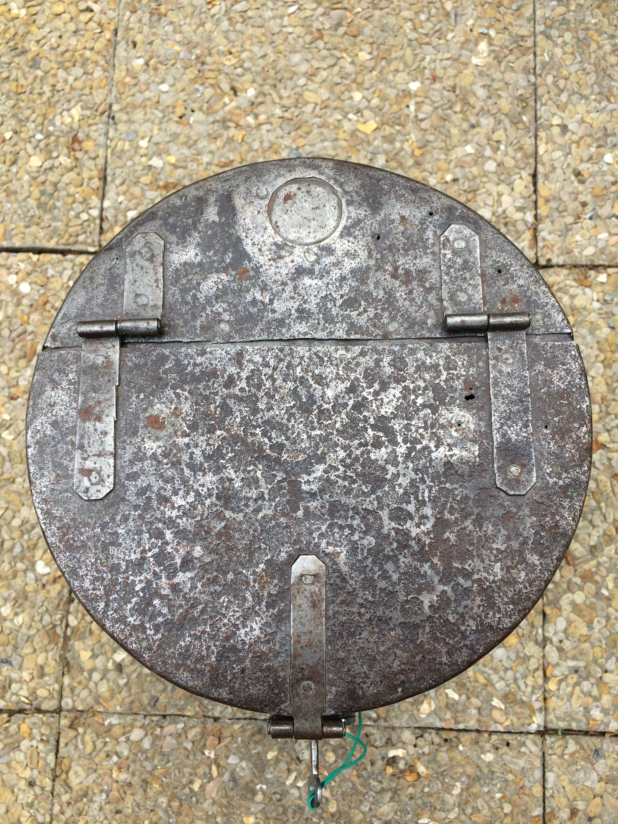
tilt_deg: -81.6
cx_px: 309
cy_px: 412
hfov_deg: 48.2
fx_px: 690
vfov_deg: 61.7
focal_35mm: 29
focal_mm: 4.15
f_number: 2.2
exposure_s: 1/155
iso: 32
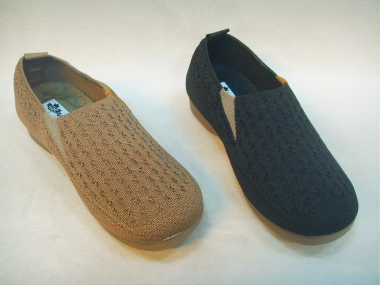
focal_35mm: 39
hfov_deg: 47.9
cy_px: 142
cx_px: 190
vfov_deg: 36.8
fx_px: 428
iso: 63
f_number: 3.5
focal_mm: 6.6
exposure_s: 1/4
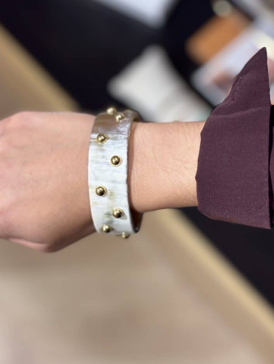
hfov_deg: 25.7
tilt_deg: -71.1
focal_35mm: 57
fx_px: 601
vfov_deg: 33.8
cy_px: 166
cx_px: 143
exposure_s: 1/100
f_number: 1.6
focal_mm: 5.96
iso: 64
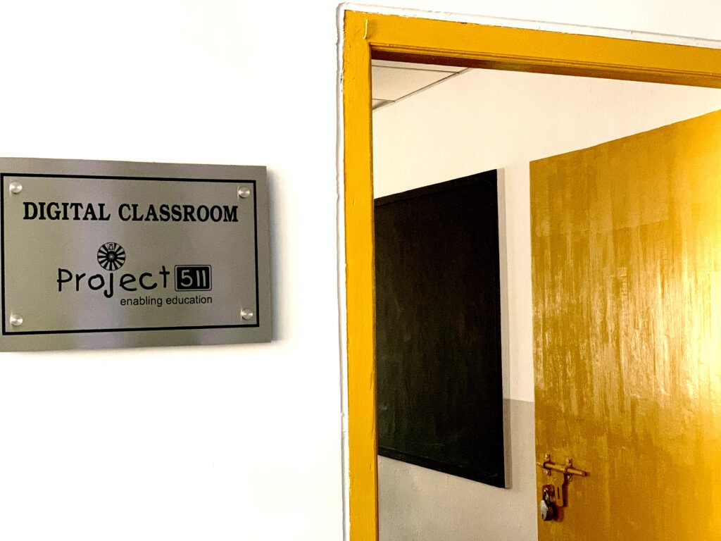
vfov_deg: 28.0
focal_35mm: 52
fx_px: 1083
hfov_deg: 36.8
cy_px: 270
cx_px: 360
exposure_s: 1/57
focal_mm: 6
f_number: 2.4
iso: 400
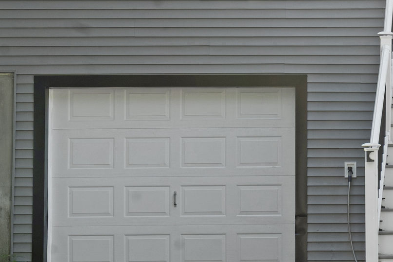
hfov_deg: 14.9
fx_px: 1452
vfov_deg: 10.1
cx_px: 467
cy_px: -63
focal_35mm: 133
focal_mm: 35
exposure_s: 1/5
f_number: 13
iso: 100
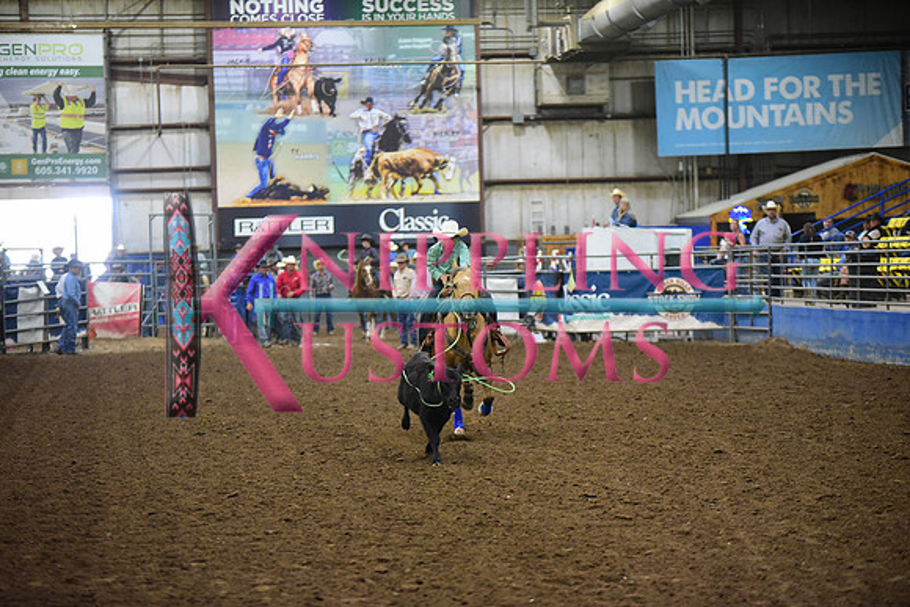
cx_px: 455
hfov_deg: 16.8
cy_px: 304
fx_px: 3084
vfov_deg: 11.2
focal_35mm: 122
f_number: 2.8
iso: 6400
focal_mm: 122
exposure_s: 1/640
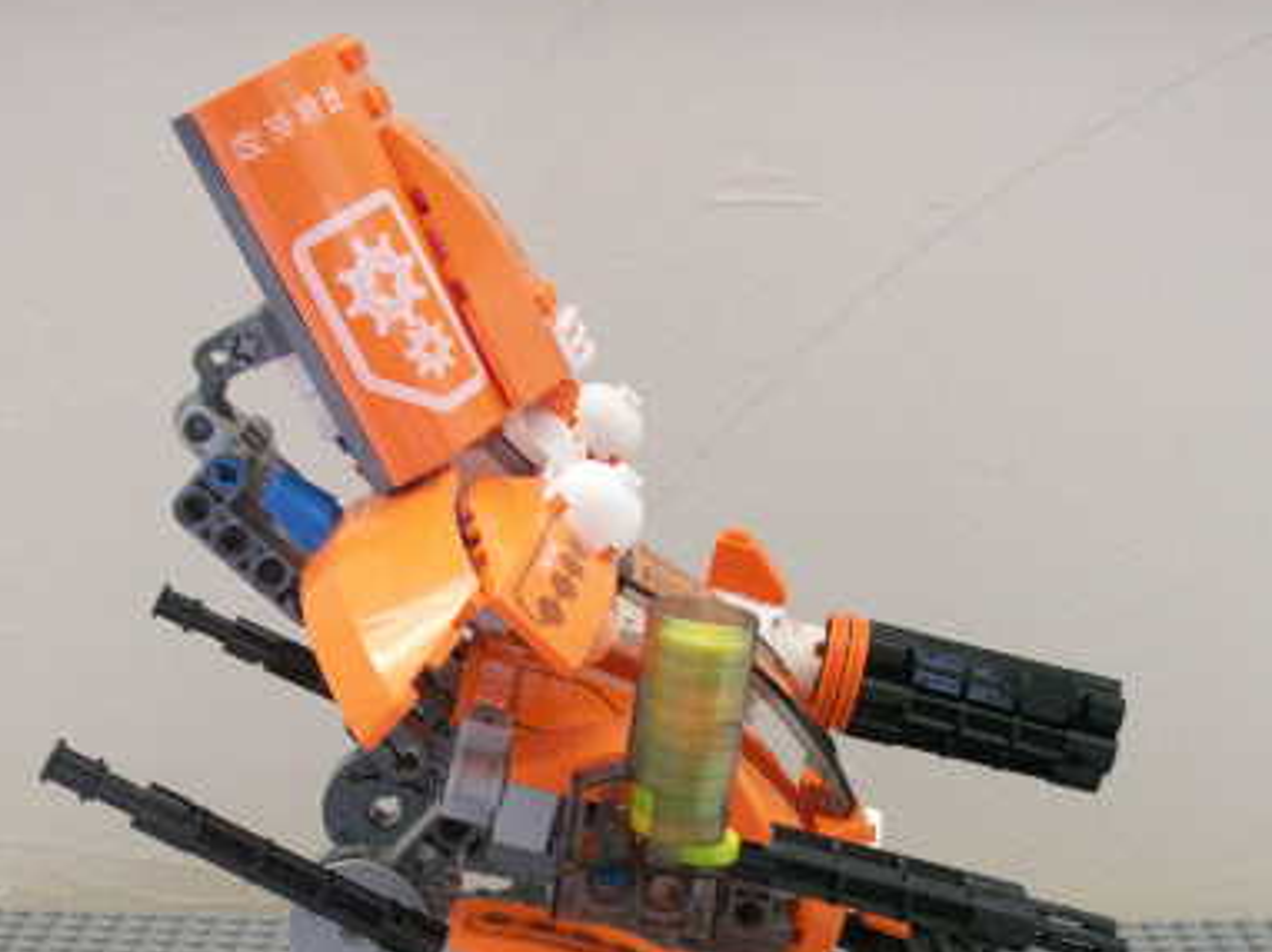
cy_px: 779
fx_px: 2277
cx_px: 609
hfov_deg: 31.2
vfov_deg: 23.2
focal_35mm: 62
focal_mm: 7.7
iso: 100
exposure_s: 1/10
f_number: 3.5
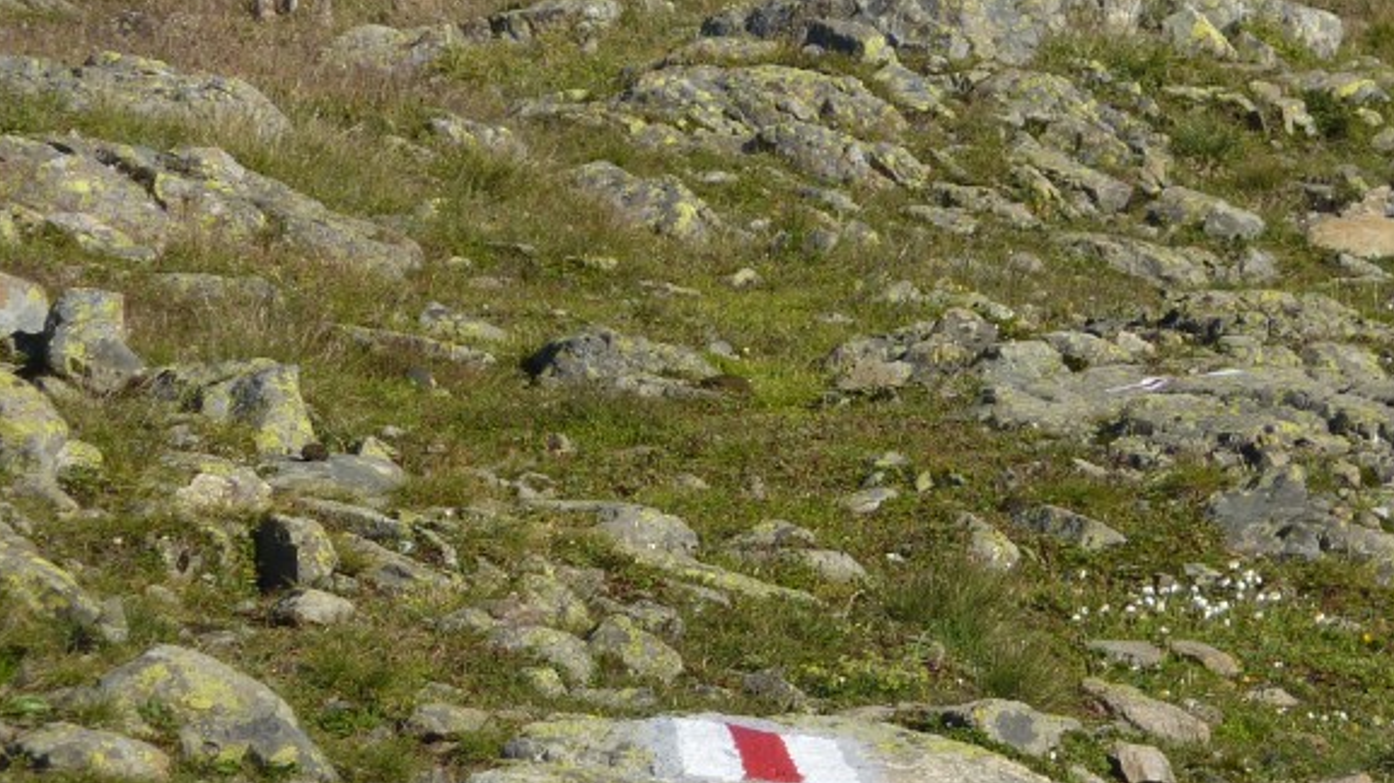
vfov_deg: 3.4
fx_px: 13006
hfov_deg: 6.1
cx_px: 896
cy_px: 222
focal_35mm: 352
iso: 100
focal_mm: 29.9
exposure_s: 1/500
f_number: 5.6
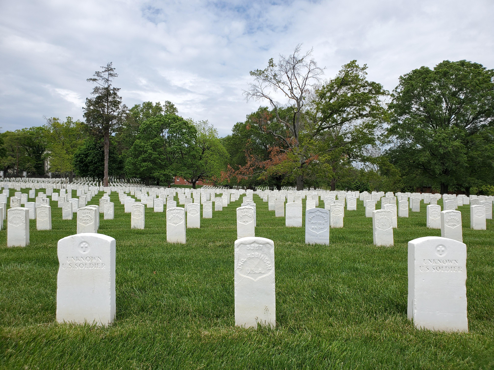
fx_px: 371
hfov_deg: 67.3
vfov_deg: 53.1
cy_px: 185
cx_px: 247
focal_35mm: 26
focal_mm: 4.3
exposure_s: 1/1783
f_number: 2.4
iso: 50
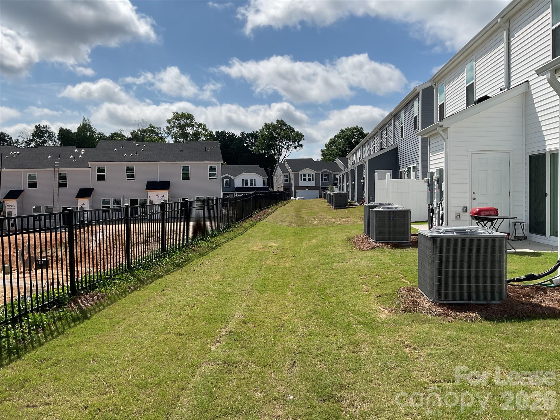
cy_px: 210
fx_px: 469
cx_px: 280
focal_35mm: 29
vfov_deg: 48.2
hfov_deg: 61.7
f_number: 1.8
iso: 16
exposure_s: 1/3125
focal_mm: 3
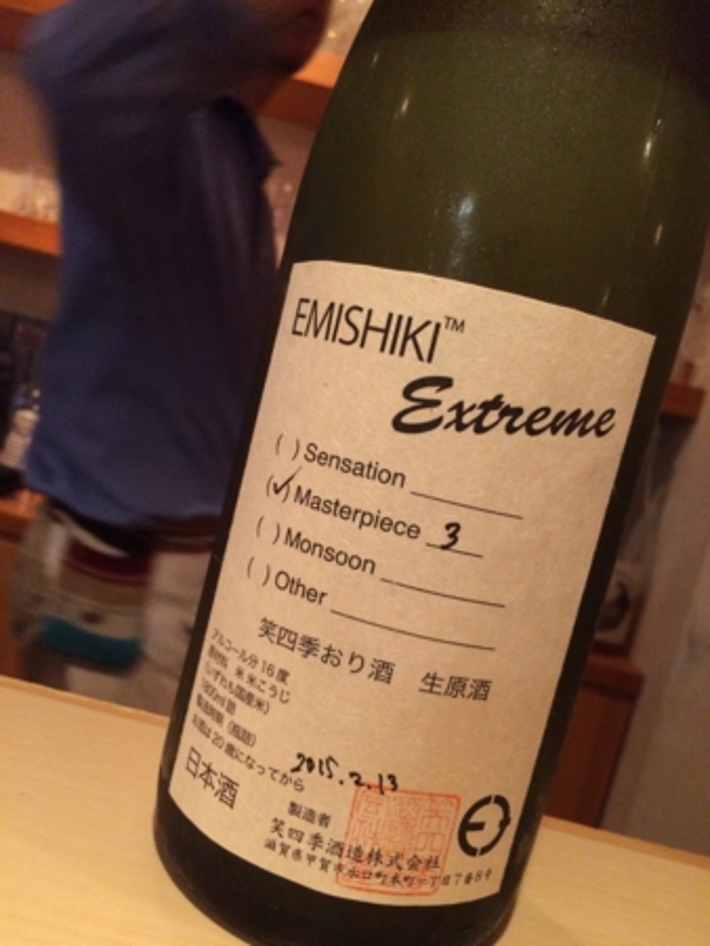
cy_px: 473
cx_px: 355
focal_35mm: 29
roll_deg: -13.6
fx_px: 792
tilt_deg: -6.9
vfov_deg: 61.6
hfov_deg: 48.3
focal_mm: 4.15
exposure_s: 1/30
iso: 320
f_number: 2.2
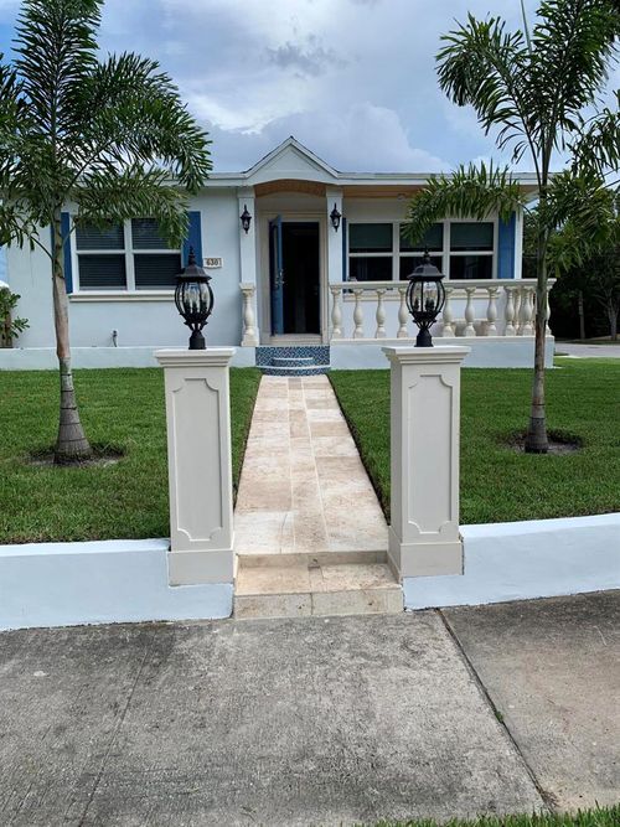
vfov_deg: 67.3
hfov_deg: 53.0
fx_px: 621
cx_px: 310
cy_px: 414
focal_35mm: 26
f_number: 1.8
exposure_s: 1/749
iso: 25
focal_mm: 4.25
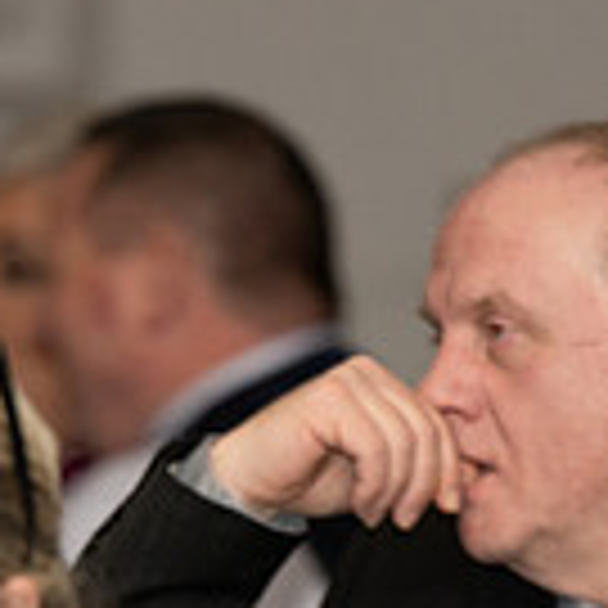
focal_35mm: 728
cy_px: 808
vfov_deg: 2.4
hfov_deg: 2.4
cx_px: 36
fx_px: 14466
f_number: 2.8
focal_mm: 200
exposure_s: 1/160
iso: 400
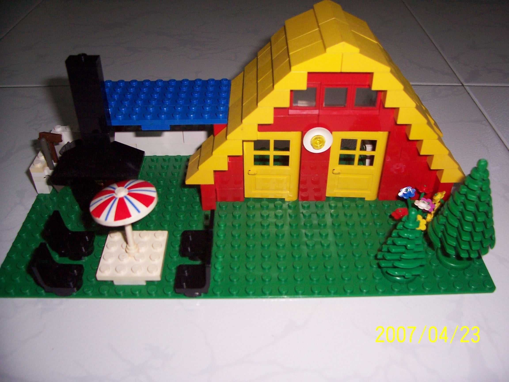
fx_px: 500
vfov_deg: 41.8
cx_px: 254
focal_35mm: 34
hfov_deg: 54.0
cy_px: 191
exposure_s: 1/60
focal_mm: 5.6
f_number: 2.7
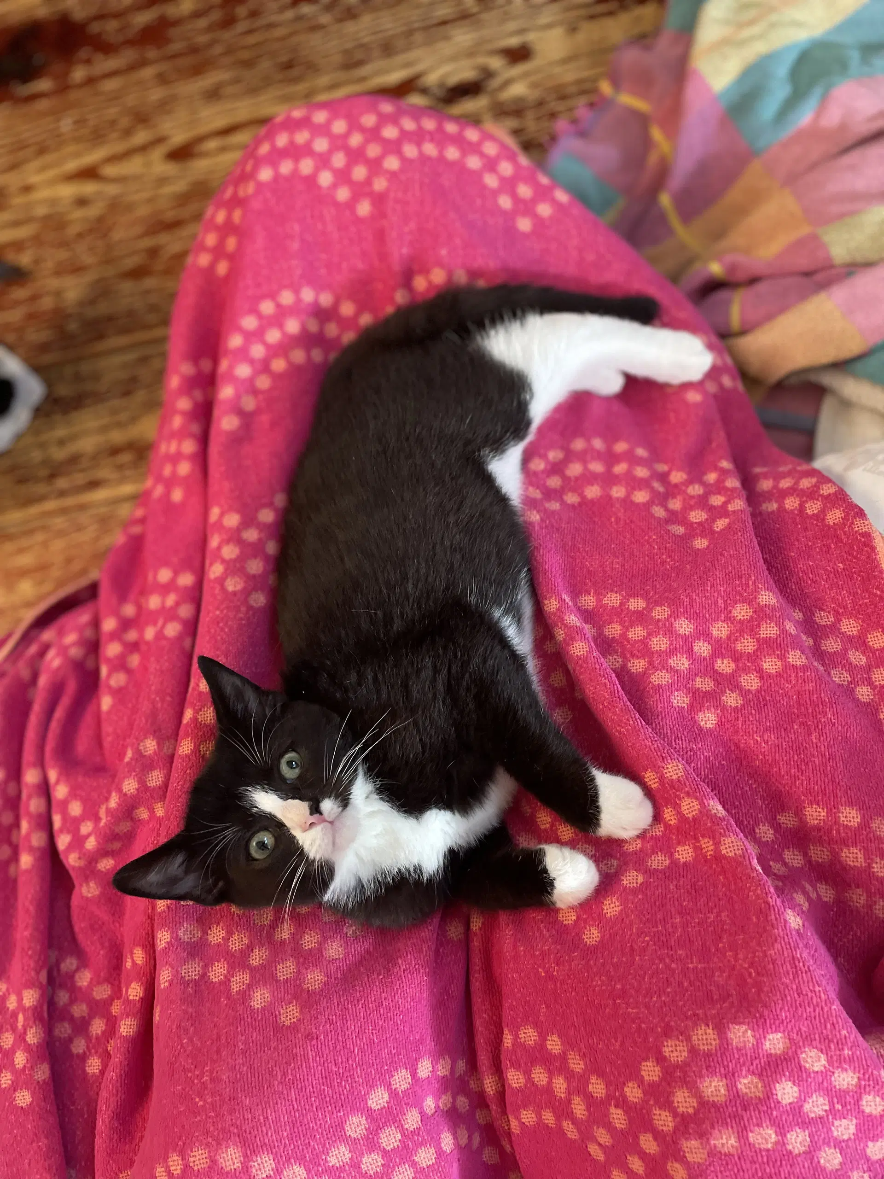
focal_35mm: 26
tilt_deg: -71.5
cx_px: 442
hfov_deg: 53.1
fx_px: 885
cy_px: 590
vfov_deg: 67.3
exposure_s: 1/40
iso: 500
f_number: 1.6
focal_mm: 4.2
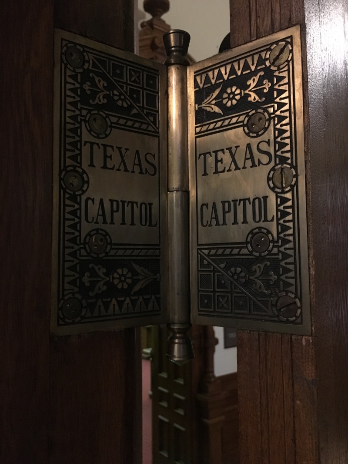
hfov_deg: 48.2
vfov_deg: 61.6
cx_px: 174
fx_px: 389
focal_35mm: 29
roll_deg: +0.5
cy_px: 232
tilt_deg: +3.6
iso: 250
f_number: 2.2
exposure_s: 1/15
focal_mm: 4.15
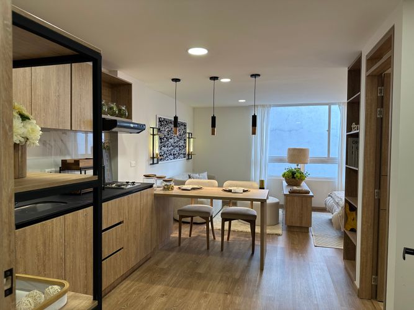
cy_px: 155
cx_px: 207
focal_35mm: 24
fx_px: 287
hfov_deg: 71.6
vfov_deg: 56.8
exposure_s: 1/120
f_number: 1.78
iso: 100
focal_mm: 6.86
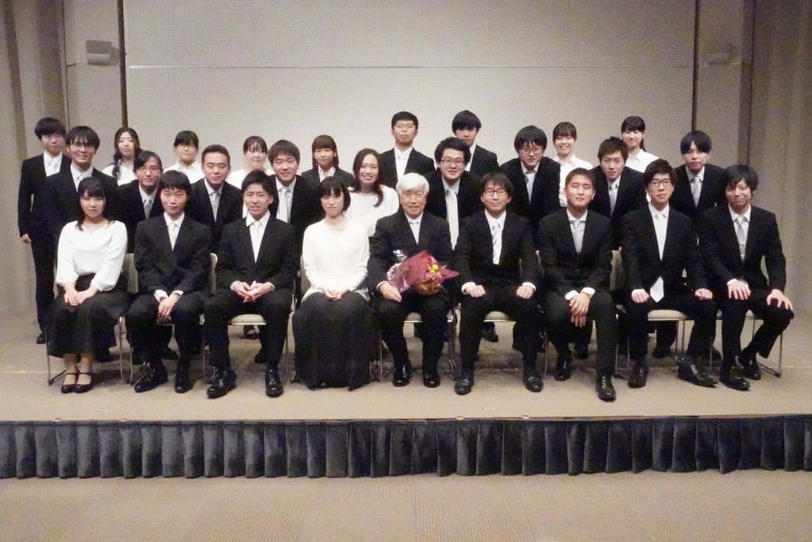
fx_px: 835
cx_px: 421
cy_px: 280
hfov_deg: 51.9
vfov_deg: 36.0
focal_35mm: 37
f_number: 25
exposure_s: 1/200
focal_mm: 22
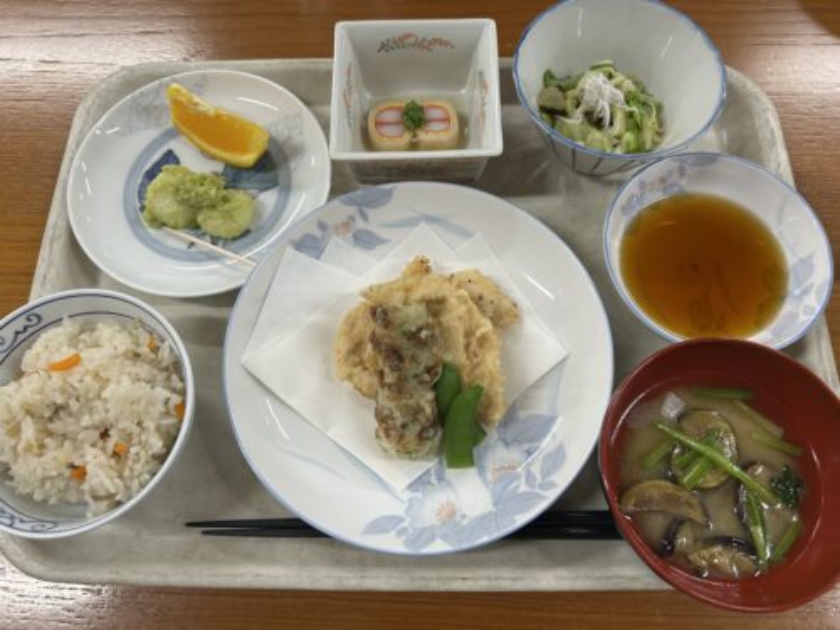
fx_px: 631
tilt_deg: -68.9
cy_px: 315
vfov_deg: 53.1
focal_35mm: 26
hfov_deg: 67.3
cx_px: 420
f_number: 1.5
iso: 80
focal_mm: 5.7
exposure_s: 1/100
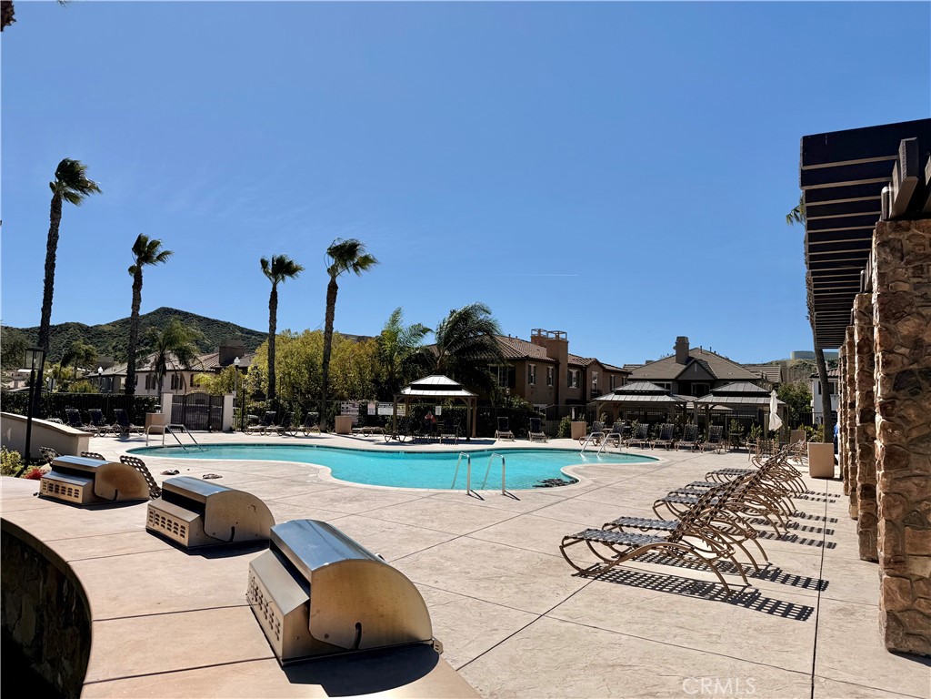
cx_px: 466
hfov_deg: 71.6
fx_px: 645
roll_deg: -0.1
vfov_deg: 56.8
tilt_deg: +4.1
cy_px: 350
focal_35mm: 24
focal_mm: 6.76
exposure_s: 1/10309
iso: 80
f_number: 1.78
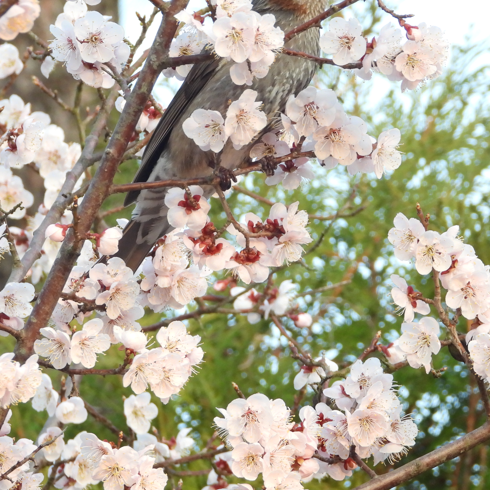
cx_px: 245
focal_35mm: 622
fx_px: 9961
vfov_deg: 2.8
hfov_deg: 2.8
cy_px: 170
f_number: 5
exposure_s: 1/160
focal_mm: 71.9
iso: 400
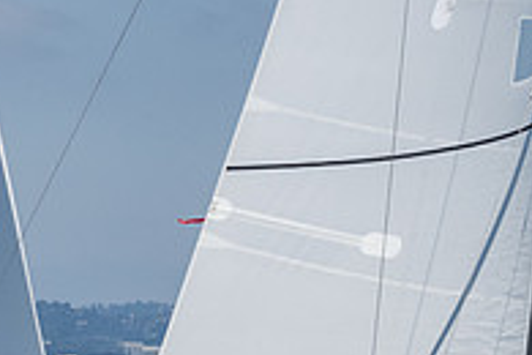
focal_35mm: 445
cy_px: 496
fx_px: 6576
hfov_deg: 4.6
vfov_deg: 3.1
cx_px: -127
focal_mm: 95
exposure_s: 1/1600
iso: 640
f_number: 14
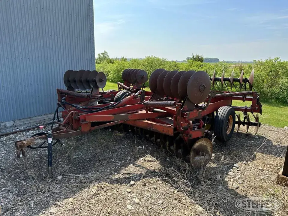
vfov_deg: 56.8
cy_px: 108
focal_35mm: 24
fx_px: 200
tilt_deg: -10.7
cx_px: 144
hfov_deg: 71.6
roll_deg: -0.1
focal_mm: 6.86
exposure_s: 1/2070
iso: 80
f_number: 1.78
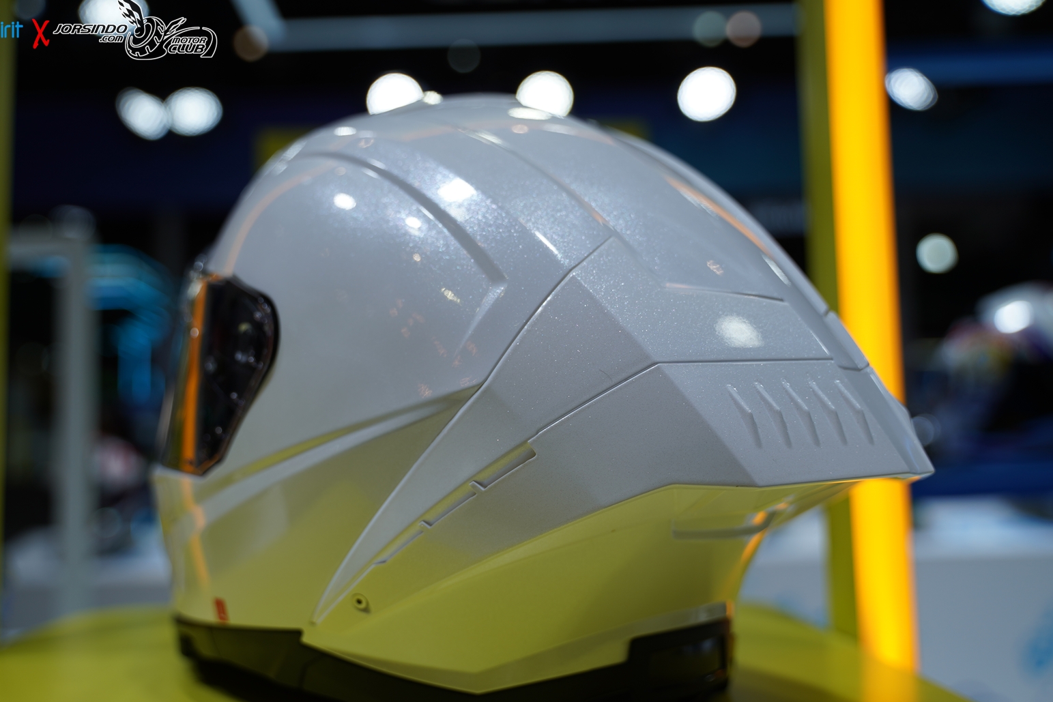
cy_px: 393
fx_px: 1024
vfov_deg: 37.8
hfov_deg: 54.4
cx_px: 483
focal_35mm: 35
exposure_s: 1/1000
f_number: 2.8
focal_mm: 30
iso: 100
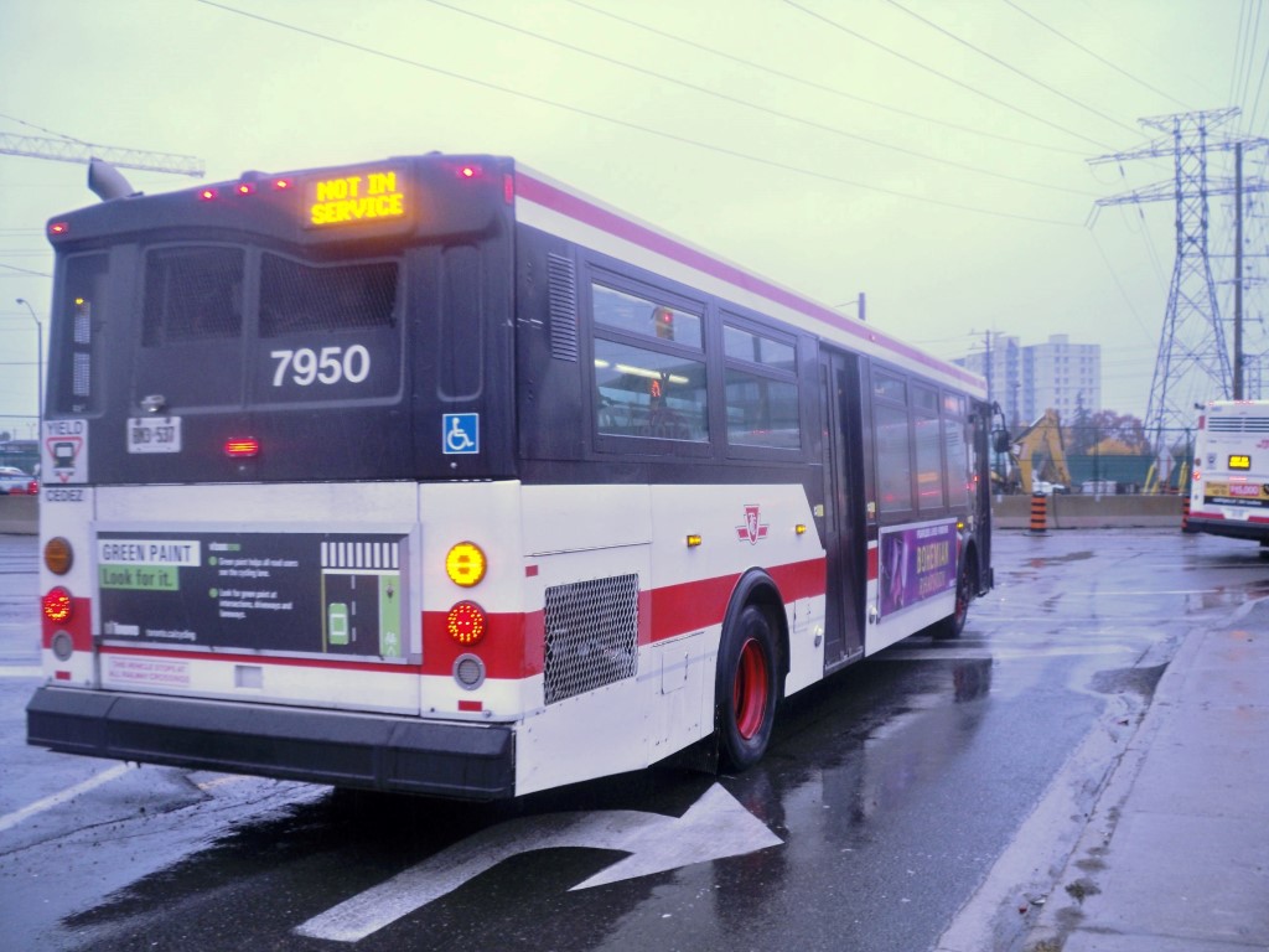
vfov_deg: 40.7
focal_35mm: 35
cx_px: 634
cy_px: 476
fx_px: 1283
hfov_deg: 52.6
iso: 80
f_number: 3.1
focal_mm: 6.3
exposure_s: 1/60
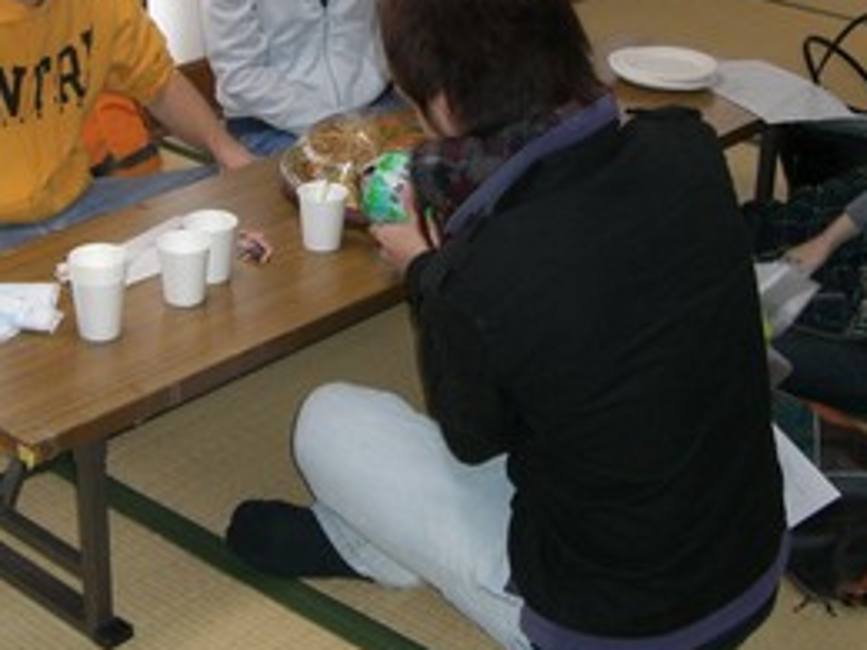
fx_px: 1828
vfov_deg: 19.9
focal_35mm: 73
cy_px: 95
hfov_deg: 26.7
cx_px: 403
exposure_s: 1/60
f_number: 2.7
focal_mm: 6.2
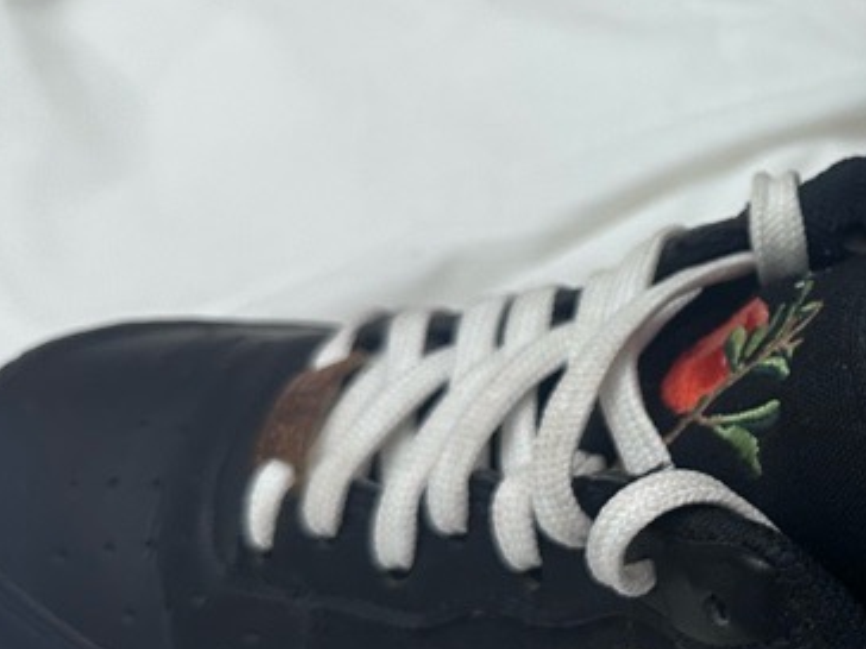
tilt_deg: -46.8
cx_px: 1006
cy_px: 292
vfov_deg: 22.2
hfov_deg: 26.5
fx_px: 1651
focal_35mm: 66
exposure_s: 1/50
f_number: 1.78
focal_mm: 6.86
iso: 320
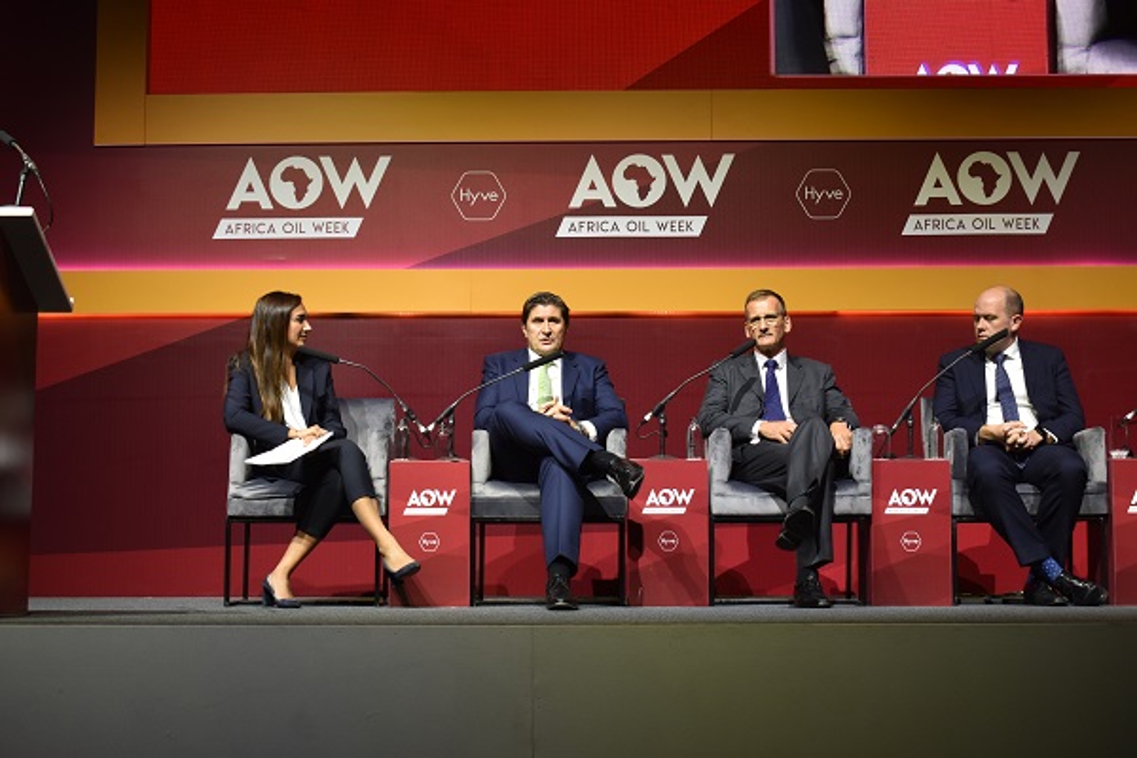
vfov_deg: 23.8
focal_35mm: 57
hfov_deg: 35.1
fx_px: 1800
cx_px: 568
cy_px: 379
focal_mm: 38
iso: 560
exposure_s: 1/60
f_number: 4.8
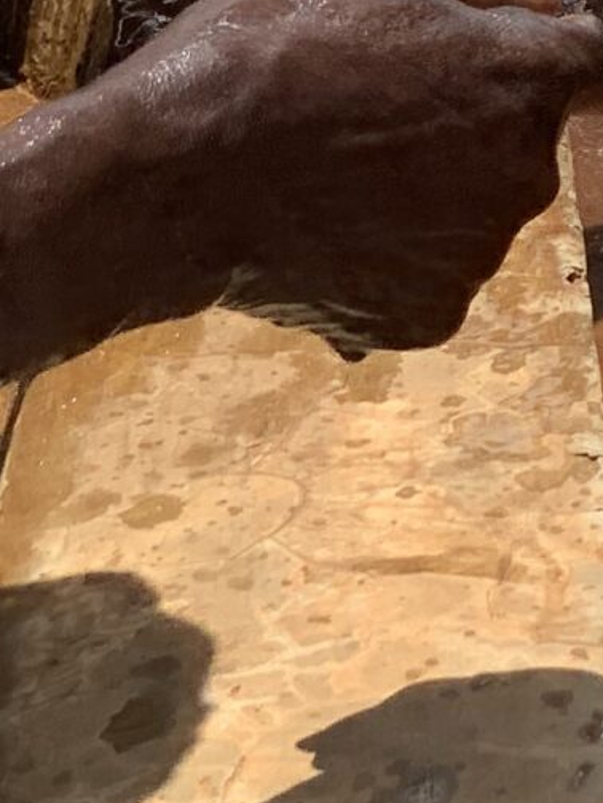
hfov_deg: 5.6
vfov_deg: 7.1
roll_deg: +0.0
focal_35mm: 264
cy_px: -1048
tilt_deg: -1.5
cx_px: 638
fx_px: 6132
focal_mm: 6
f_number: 2.4
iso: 16
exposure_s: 1/872
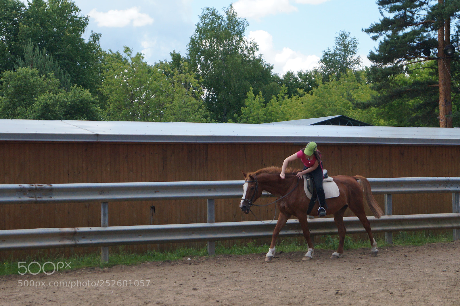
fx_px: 1053
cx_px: 230
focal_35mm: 82
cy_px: 153
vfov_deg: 16.5
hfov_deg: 24.6
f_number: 5.6
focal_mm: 55
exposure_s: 1/2000
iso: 800
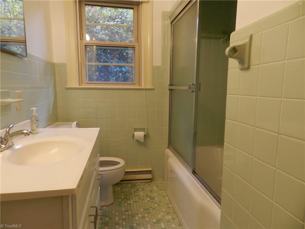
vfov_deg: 58.9
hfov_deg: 73.9
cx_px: 152
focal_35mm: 23
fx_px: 203
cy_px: 114
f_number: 3.4
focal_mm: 4
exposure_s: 1/60
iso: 160
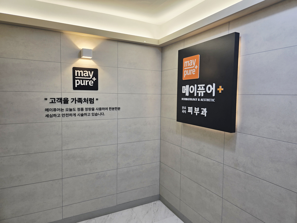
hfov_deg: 73.9
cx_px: 148
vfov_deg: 58.9
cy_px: 112
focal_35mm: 23
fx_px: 197
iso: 32
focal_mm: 6.3
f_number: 1.7
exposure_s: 1/120
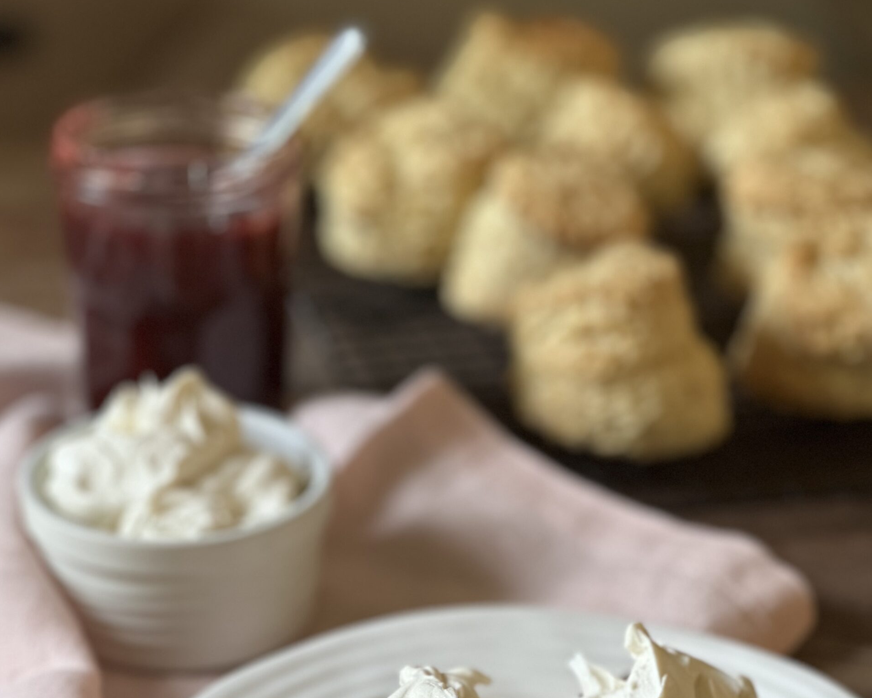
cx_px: 435
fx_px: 2607
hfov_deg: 19.0
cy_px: 538
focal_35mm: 101
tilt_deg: -24.2
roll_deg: -1.4
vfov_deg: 15.2
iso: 125
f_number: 2.8
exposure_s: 1/50
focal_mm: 9
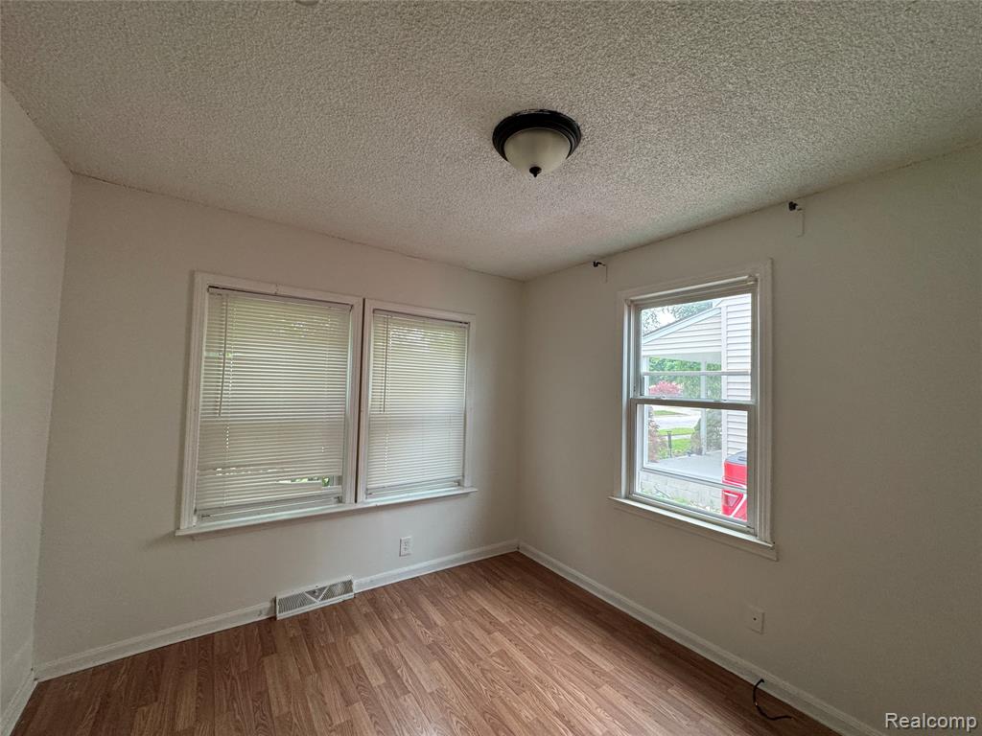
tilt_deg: +1.1
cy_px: 368
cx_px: 491
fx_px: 397
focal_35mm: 14
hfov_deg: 102.1
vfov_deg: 85.7
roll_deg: -1.9
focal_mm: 2.22
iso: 200
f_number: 2.2
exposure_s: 1/120
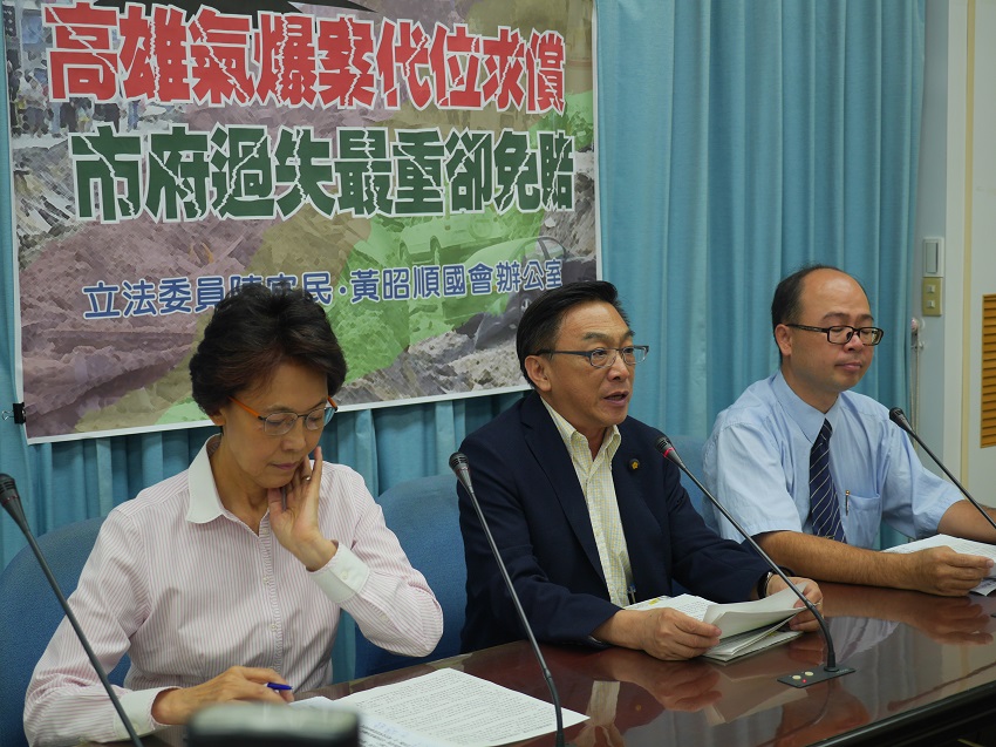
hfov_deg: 41.2
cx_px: 498
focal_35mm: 46
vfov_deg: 31.5
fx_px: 1323
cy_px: 374
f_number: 2.8
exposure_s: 1/125
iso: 250
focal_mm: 23
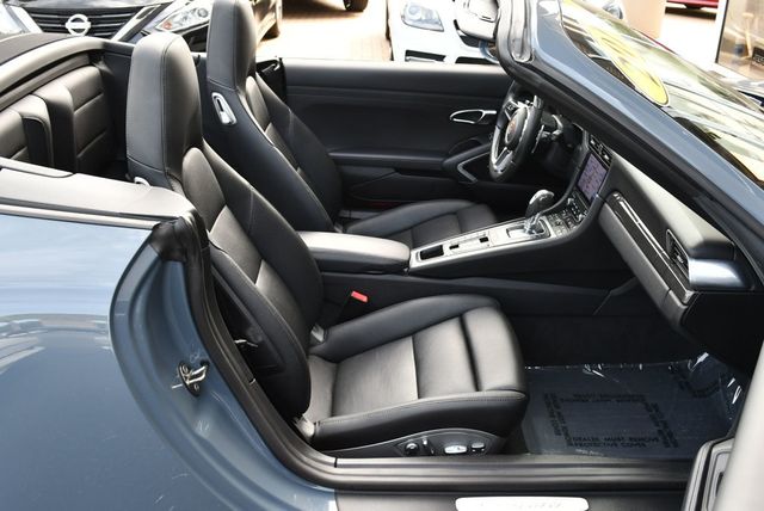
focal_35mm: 36
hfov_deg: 53.1
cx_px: 382
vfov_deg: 36.9
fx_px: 765
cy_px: 256
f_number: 4.5
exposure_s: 1/250
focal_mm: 18
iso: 400
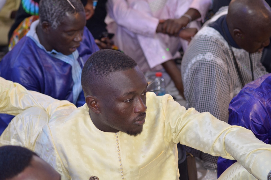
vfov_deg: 13.0
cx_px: 136
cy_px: 90
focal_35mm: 105
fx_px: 789
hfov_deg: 19.5
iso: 640
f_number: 4
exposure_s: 1/50
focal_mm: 70
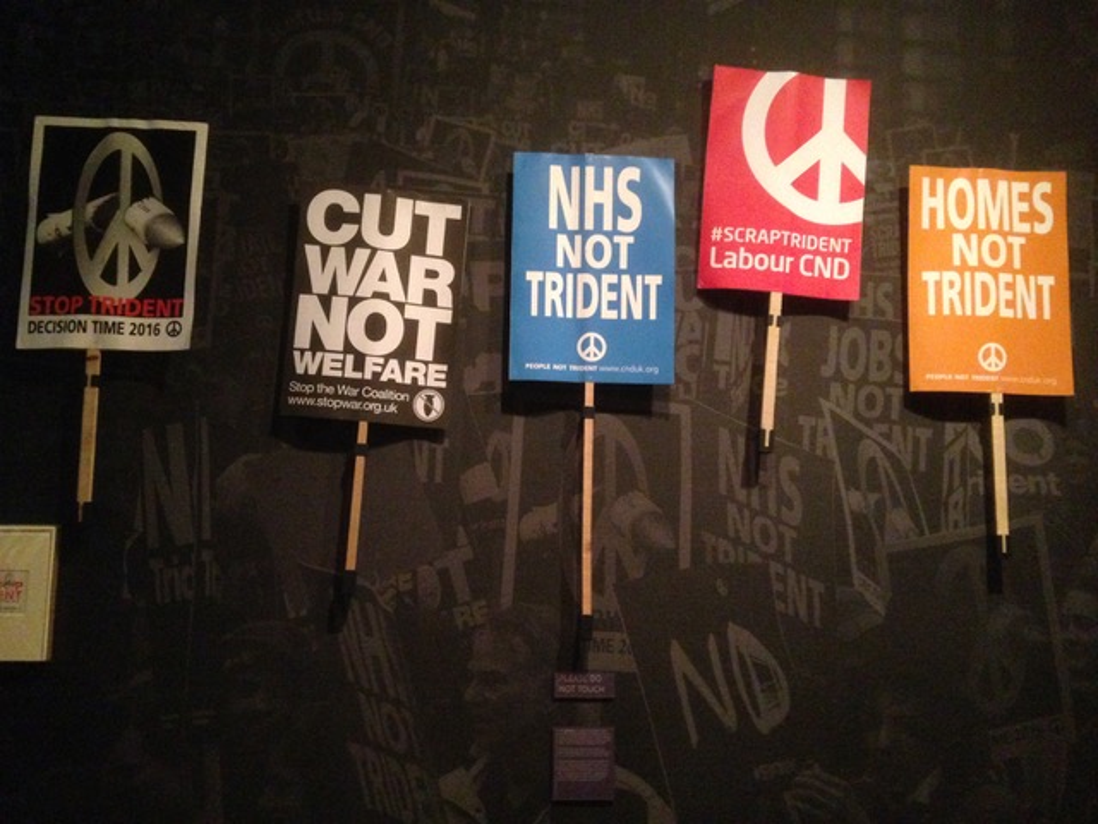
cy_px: 412
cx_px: 549
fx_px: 1047
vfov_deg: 42.9
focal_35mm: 33
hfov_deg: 55.4
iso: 800
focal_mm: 4.12
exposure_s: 1/15
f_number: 2.4
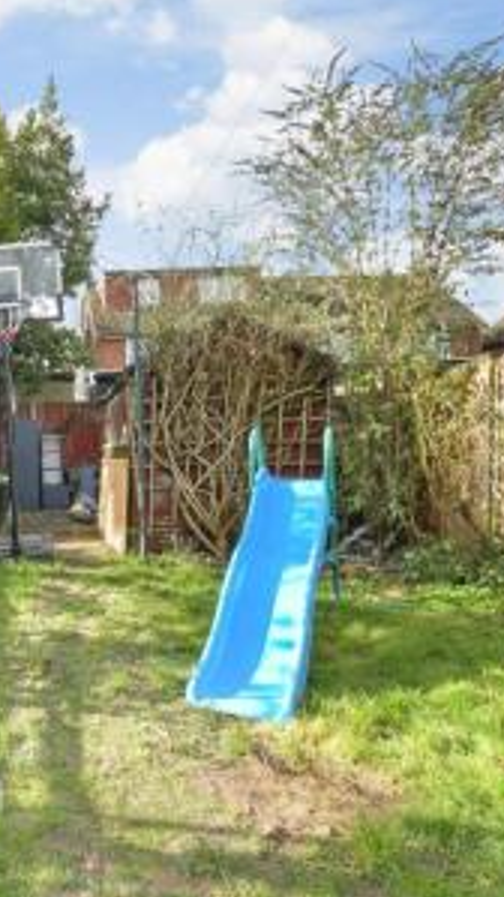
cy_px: 464
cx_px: 12
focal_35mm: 25
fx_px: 594
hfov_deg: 40.8
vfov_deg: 74.0
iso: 160
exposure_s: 1/125
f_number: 8
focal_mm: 10
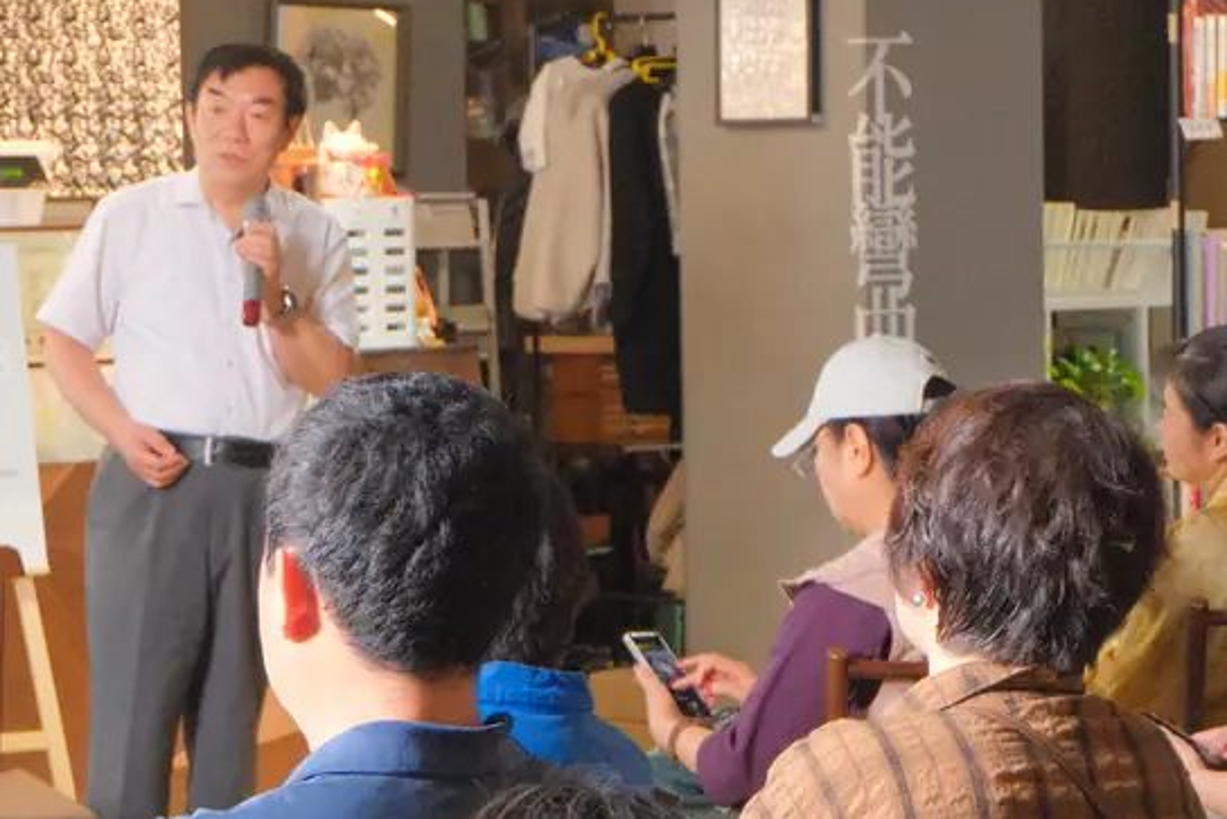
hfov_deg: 15.7
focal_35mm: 128
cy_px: 300
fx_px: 4364
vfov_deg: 10.7
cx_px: 18
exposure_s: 1/210
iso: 12800
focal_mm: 38.7
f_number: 5.6
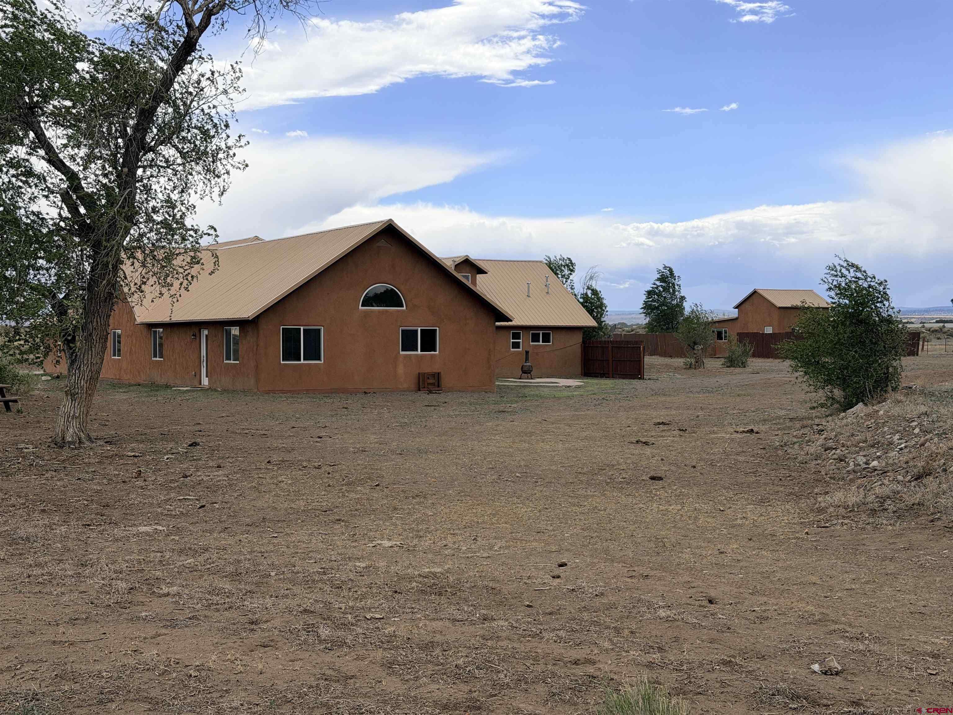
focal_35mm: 48
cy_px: 358
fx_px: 1321
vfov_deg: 30.3
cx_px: 476
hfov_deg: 39.7
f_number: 1.78
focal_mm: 6.76
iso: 64
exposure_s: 1/6536
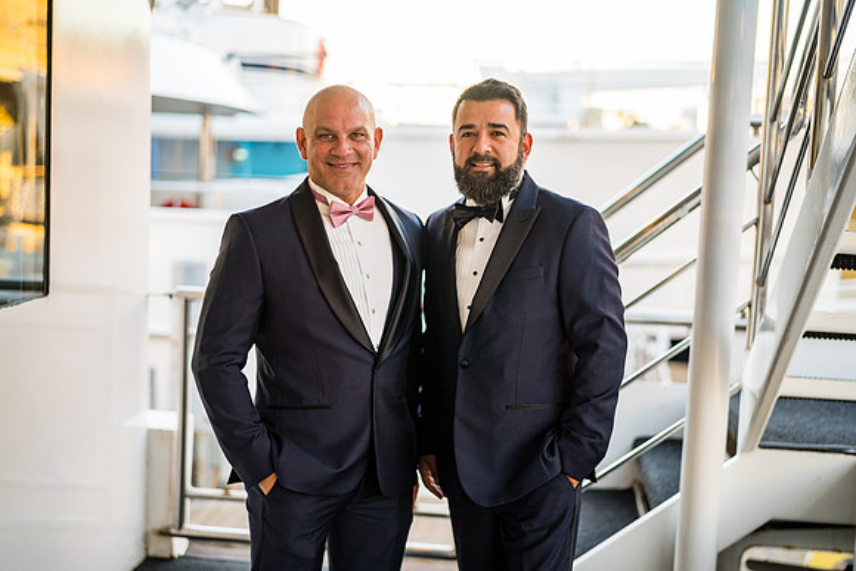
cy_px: 286
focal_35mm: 50
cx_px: 428
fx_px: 1189
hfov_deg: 39.6
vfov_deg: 27.0
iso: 400
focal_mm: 50
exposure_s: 1/400
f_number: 1.4
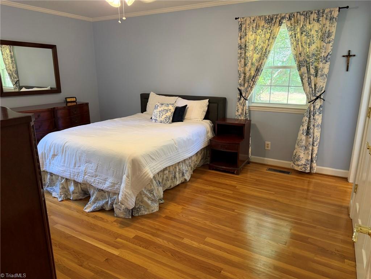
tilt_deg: -14.3
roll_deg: +0.7
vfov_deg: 56.8
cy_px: 140
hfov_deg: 71.6
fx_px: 257
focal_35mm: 24
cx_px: 186
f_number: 1.78
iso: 250
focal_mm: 6.76
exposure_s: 1/60
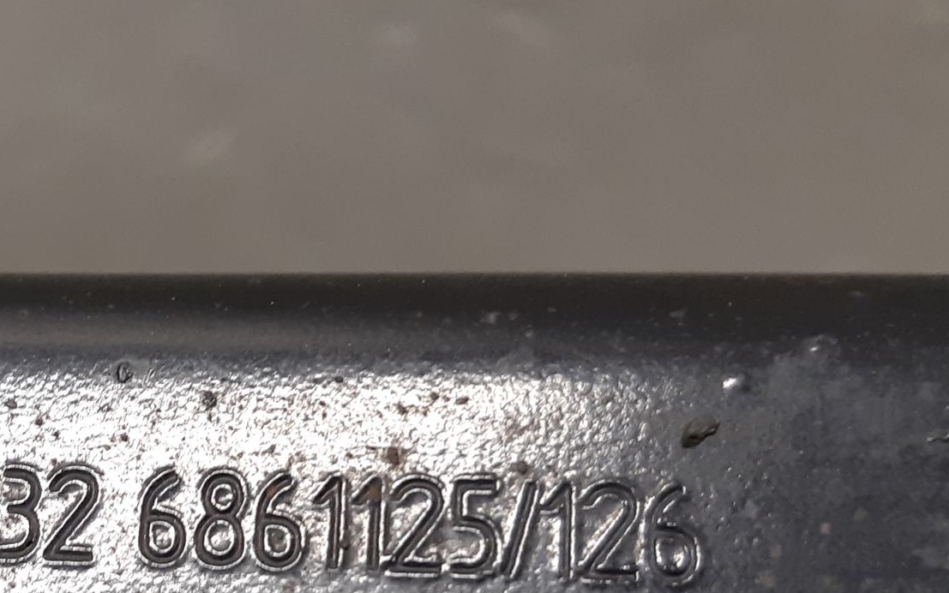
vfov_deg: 24.8
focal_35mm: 51
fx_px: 1319
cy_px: 493
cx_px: 87
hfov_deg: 36.9
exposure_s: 1/50
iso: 125
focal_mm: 3.93
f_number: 1.7
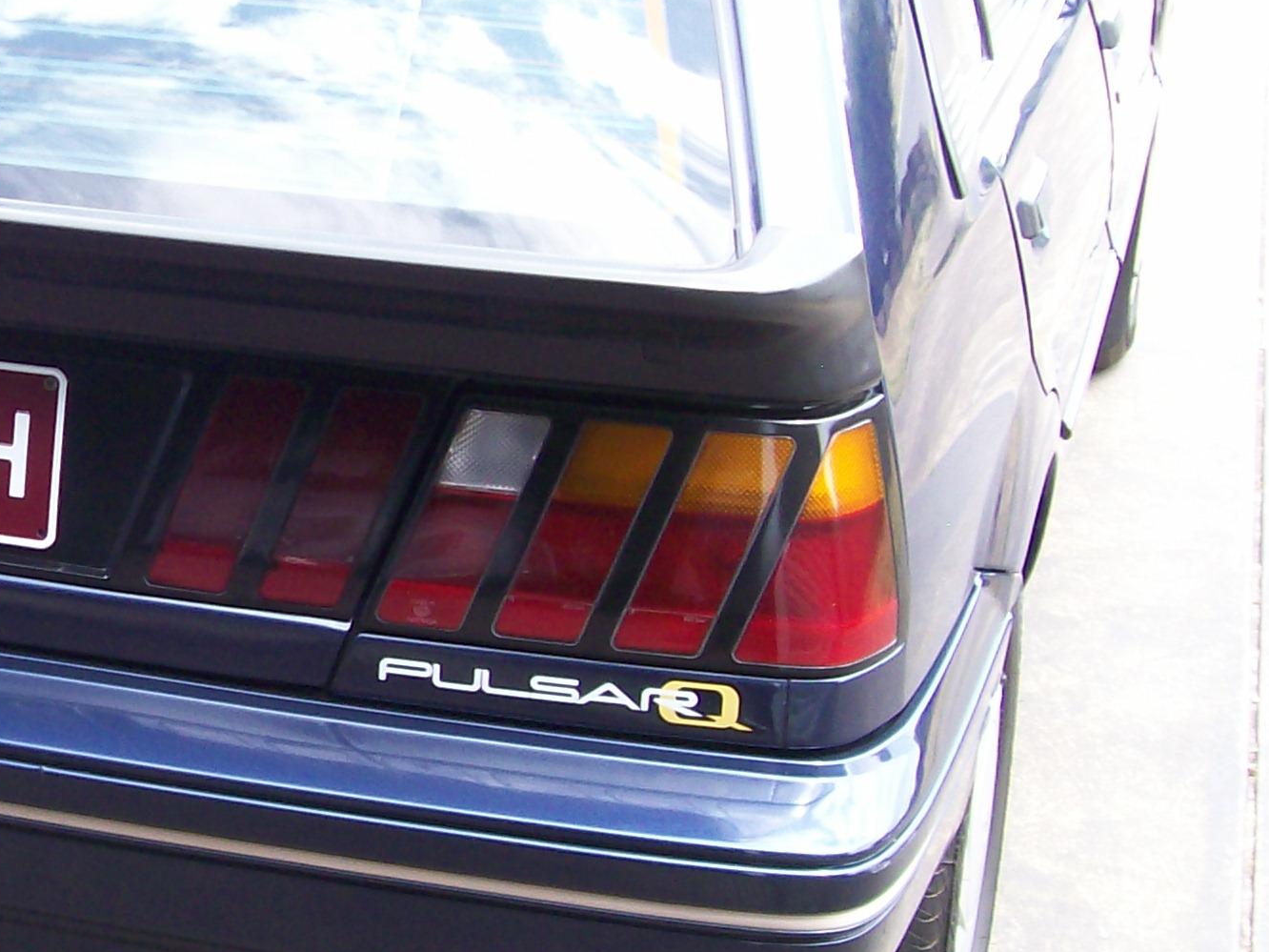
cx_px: -91
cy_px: 406
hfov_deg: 22.4
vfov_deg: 17.8
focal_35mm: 83
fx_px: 3043
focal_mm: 6
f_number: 2.7
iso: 80
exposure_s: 1/158
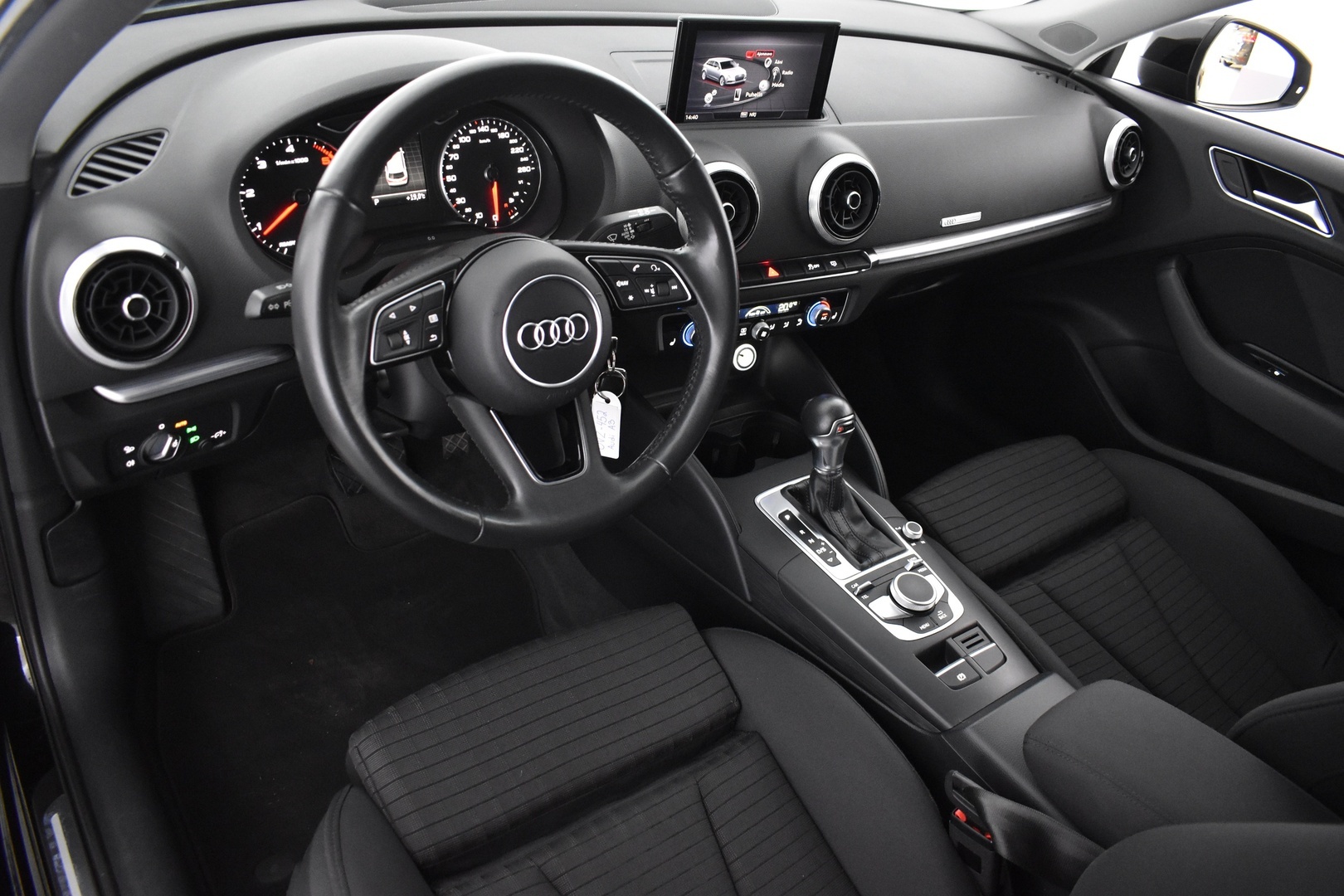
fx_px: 1008
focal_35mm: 27
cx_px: 672
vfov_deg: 47.9
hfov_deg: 67.4
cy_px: 448
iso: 3200
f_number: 3.5
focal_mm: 18
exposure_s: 1/30
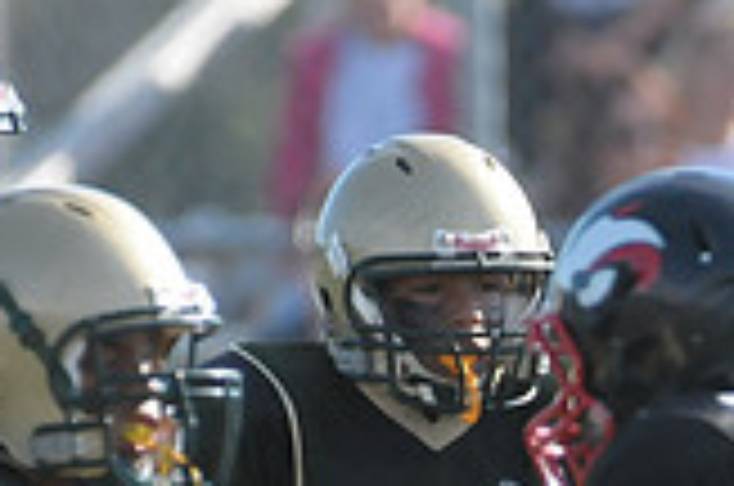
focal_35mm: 1814
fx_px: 36913
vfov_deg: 0.8
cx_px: 770
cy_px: 857
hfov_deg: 1.1
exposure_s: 1/5000
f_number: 4
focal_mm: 340
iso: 1600
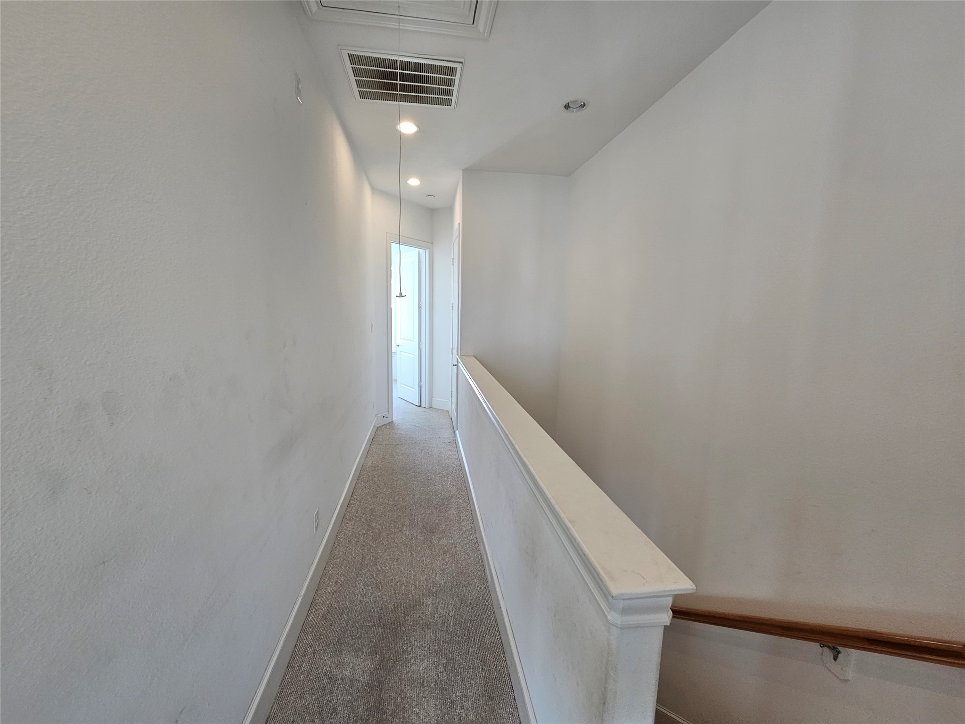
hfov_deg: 106.2
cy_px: 362
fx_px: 362
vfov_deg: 89.9
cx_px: 482
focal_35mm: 13
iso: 100
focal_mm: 2.2
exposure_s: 1/60
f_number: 2.2
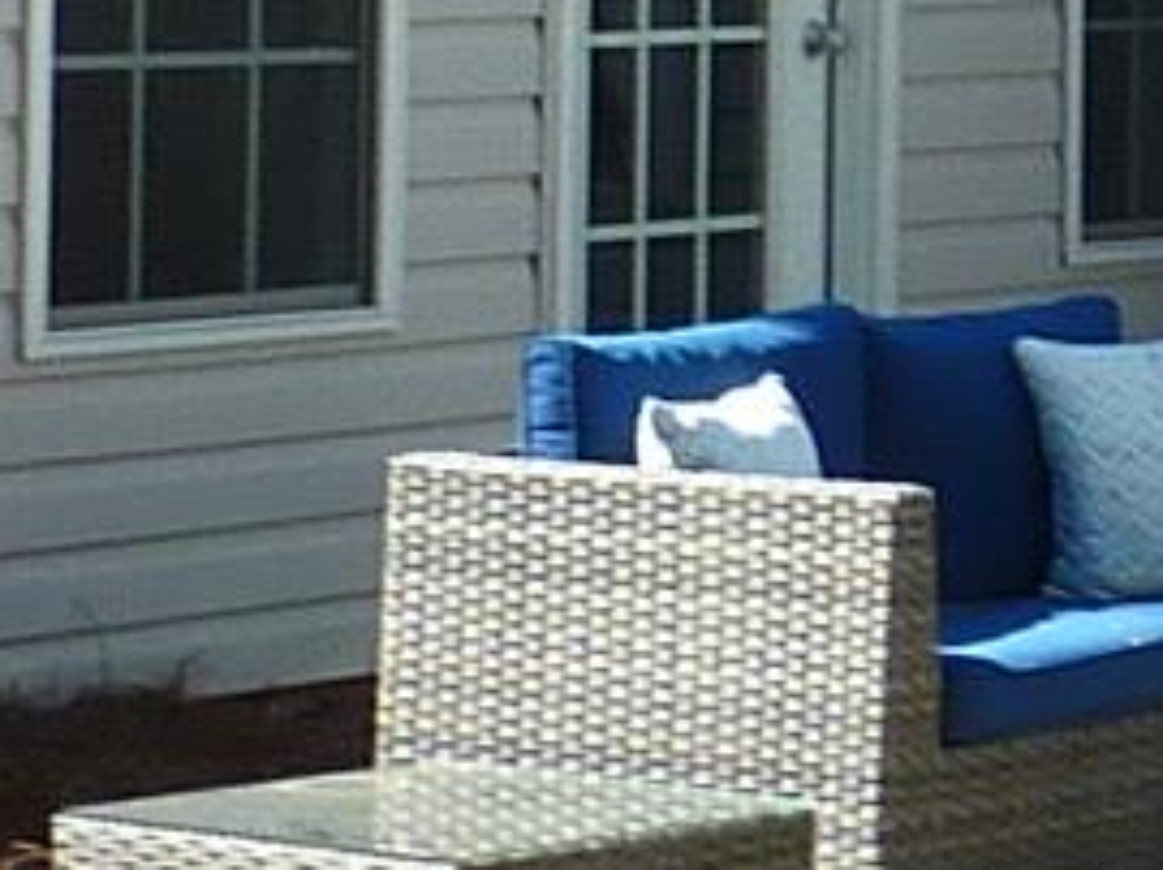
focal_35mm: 220
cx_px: 2201
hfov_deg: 8.6
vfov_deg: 6.7
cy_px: -172
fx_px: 7385
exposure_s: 1/200
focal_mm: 4.1
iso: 80
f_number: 4
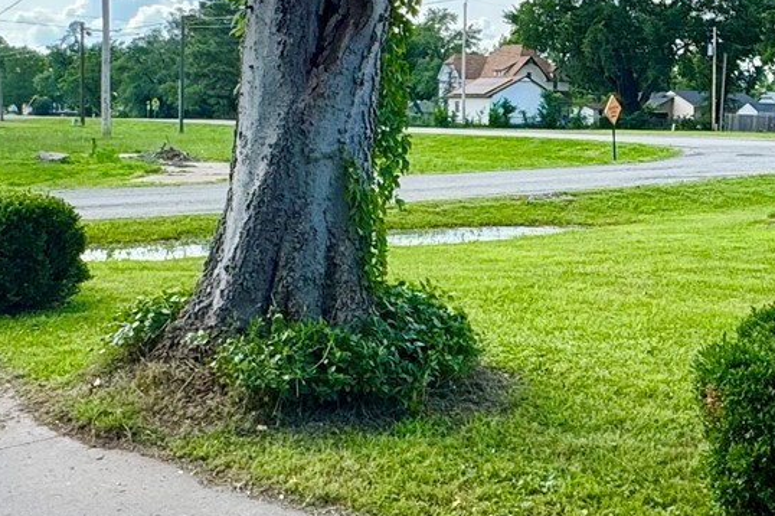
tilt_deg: -4.4
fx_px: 1119
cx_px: 631
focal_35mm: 52
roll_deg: -1.2
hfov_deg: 36.8
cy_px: 212
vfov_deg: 25.9
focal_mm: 2.22
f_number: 2.2
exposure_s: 1/675
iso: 50
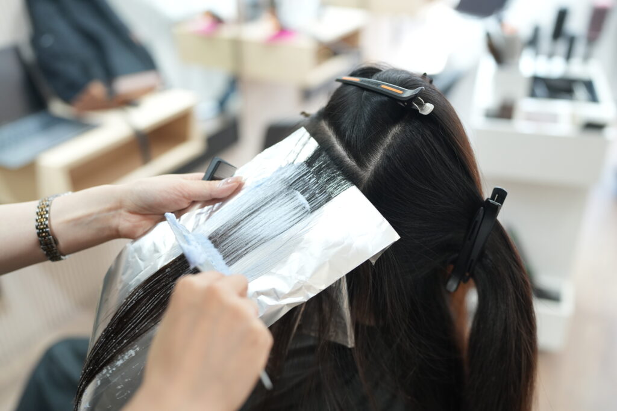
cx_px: 308
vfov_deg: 37.9
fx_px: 600
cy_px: 206
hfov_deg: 54.4
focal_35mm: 35
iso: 1250
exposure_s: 1/250
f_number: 2
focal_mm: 35
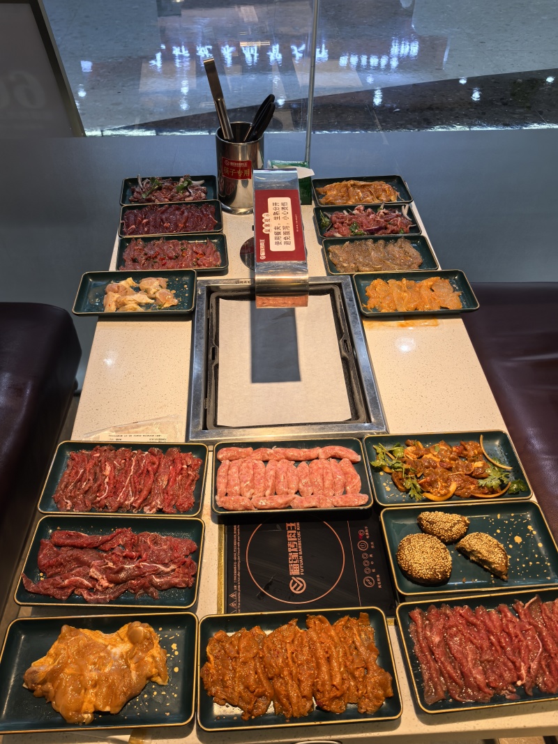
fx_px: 580
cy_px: 372
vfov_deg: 65.3
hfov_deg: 51.3
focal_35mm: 27
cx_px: 279
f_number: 1.4
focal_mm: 6.98
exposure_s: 1/725
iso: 400
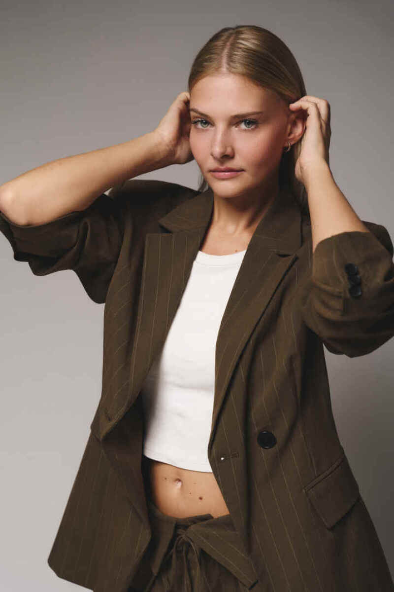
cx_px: 197
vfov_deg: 35.8
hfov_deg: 24.3
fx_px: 916
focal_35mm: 56
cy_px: 296
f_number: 4.5
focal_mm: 55.8
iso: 125
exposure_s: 1/160
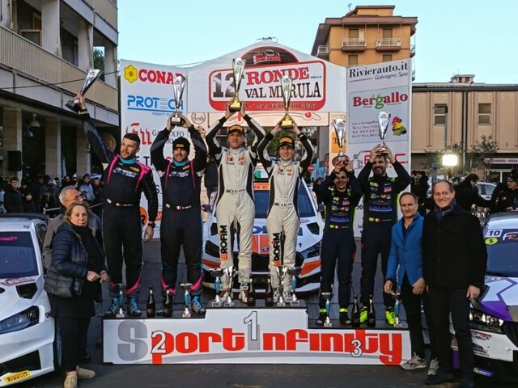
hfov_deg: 39.7
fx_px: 718
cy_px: 194
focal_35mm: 48
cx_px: 259
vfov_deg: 30.3
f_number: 1.75
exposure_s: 1/100
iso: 410
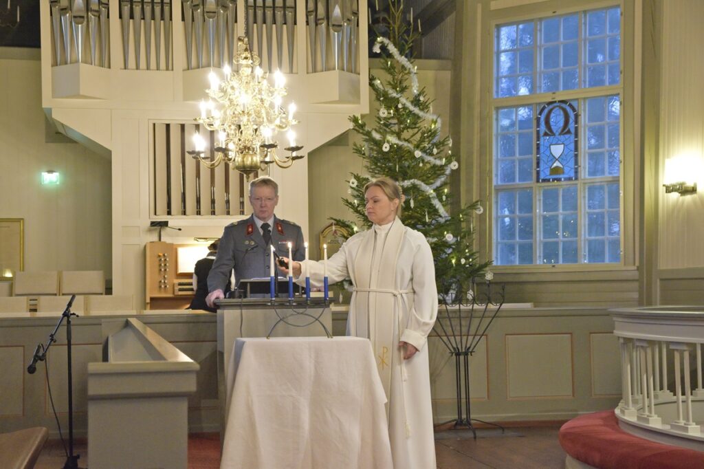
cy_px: 234
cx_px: 352
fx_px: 1114
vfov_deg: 23.8
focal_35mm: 57
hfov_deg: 35.1
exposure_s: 1/100
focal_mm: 38
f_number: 5.6
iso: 6400
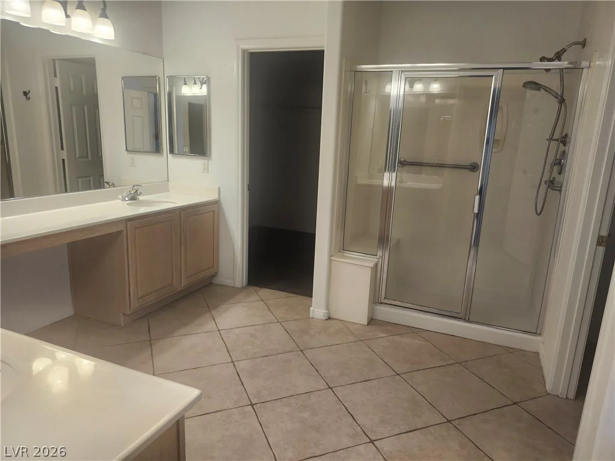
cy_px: 230
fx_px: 409
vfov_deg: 58.9
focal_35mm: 23
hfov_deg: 73.9
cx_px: 308
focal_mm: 5.54
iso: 200
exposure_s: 1/180
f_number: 1.8
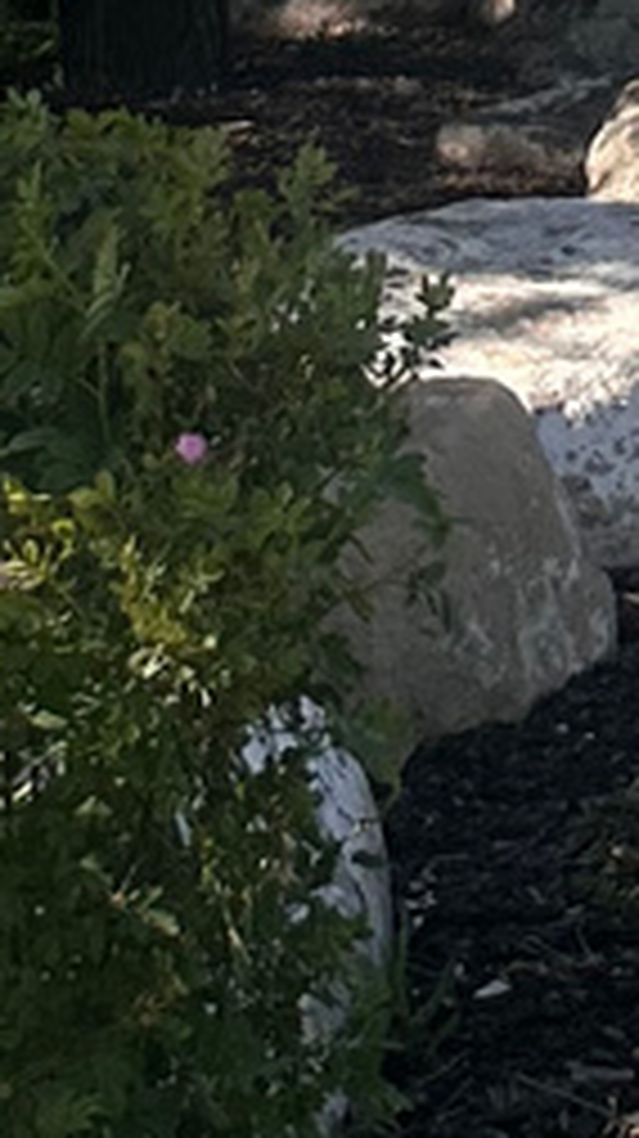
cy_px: -598
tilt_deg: -4.3
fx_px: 4797
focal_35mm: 159
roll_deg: -0.9
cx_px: 2349
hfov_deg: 6.5
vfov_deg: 12.8
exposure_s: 1/2469
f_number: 1.78
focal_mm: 6.86
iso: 80
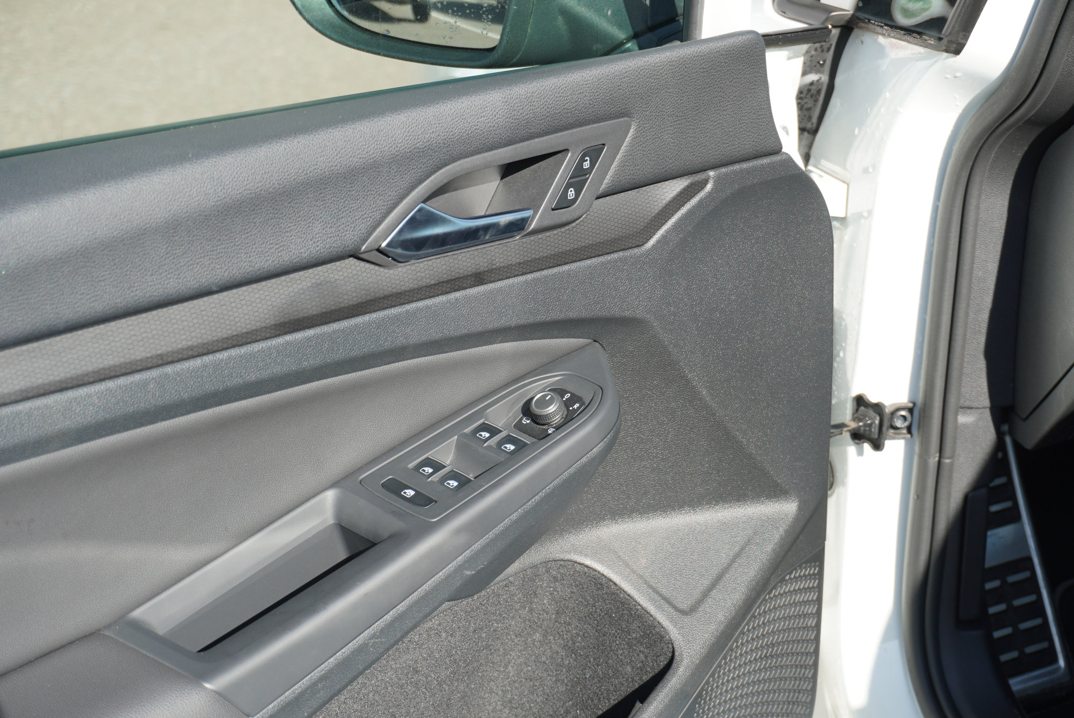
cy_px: 359
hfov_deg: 30.5
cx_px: 537
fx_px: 1970
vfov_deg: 20.6
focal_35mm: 66
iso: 125
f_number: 5.6
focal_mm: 44
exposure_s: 1/80
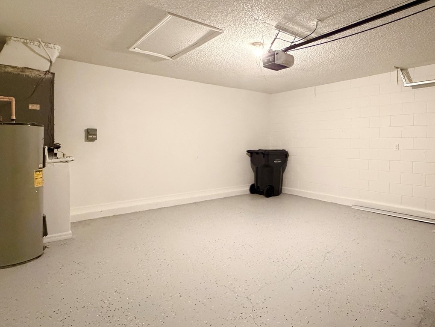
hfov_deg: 74.6
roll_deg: -0.6
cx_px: 280
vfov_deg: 61.0
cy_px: 149
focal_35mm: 22
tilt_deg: -1.5
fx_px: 277
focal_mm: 2.22
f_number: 2.2
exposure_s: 1/60
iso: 640
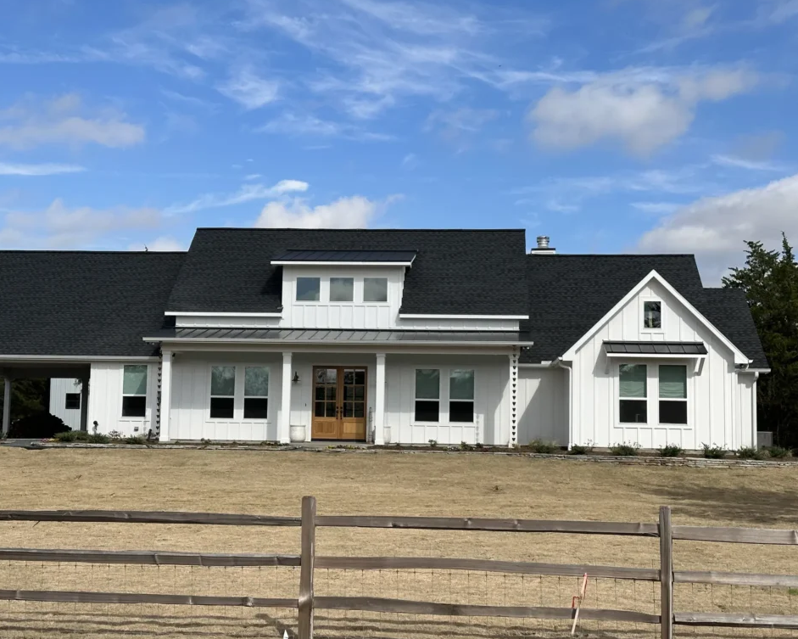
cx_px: 370
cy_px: 315
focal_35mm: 51
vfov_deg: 29.7
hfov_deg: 36.6
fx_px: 1205
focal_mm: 6.86
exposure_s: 1/5882
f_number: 1.78
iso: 64
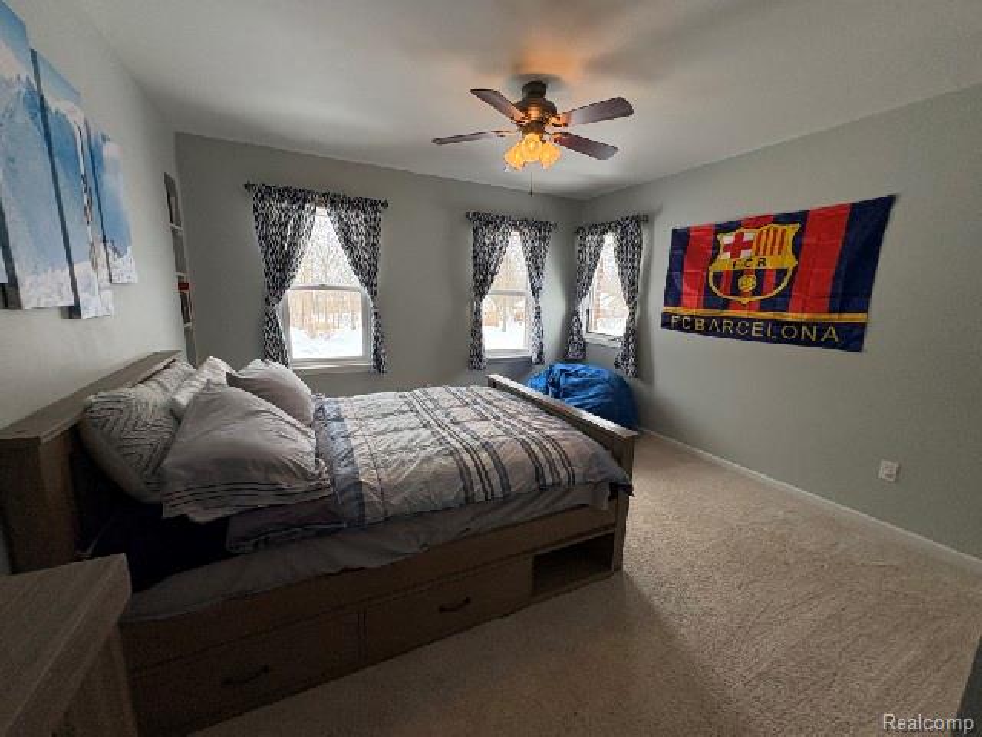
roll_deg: -0.9
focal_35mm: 14
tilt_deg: -8.3
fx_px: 397
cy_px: 368
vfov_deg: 85.7
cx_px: 491
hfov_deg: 102.1
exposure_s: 1/120
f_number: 2.2
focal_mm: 2.22
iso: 125
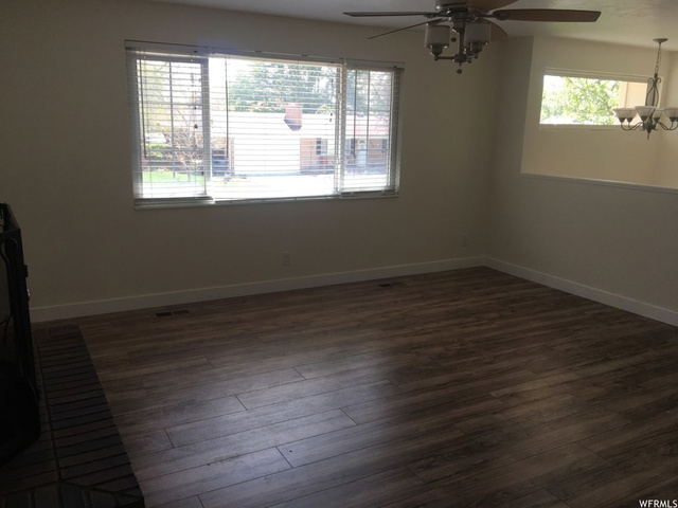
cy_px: 254
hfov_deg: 61.7
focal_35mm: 29
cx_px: 339
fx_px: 568
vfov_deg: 48.2
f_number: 2.2
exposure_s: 1/120
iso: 32
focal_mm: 4.15
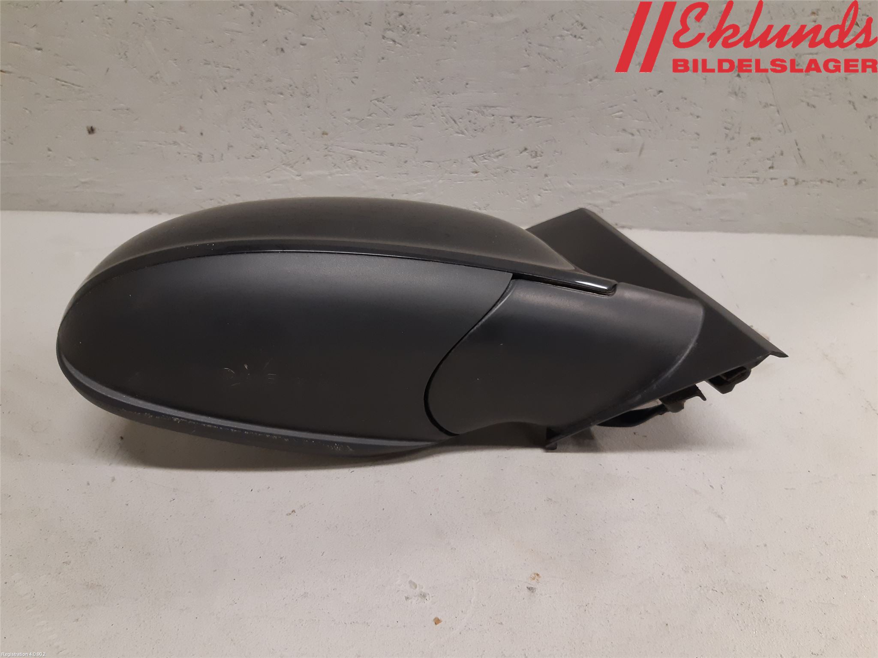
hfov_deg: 67.3
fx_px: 659
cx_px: 439
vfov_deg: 53.1
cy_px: 329
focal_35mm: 26
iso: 160
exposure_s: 1/50
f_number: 1.7
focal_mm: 3.93
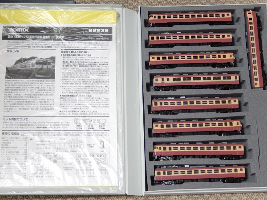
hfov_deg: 29.0
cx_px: 134
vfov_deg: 21.9
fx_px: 517
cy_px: 100
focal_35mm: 67
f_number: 4.8
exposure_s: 1/2.5
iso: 200
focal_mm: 12
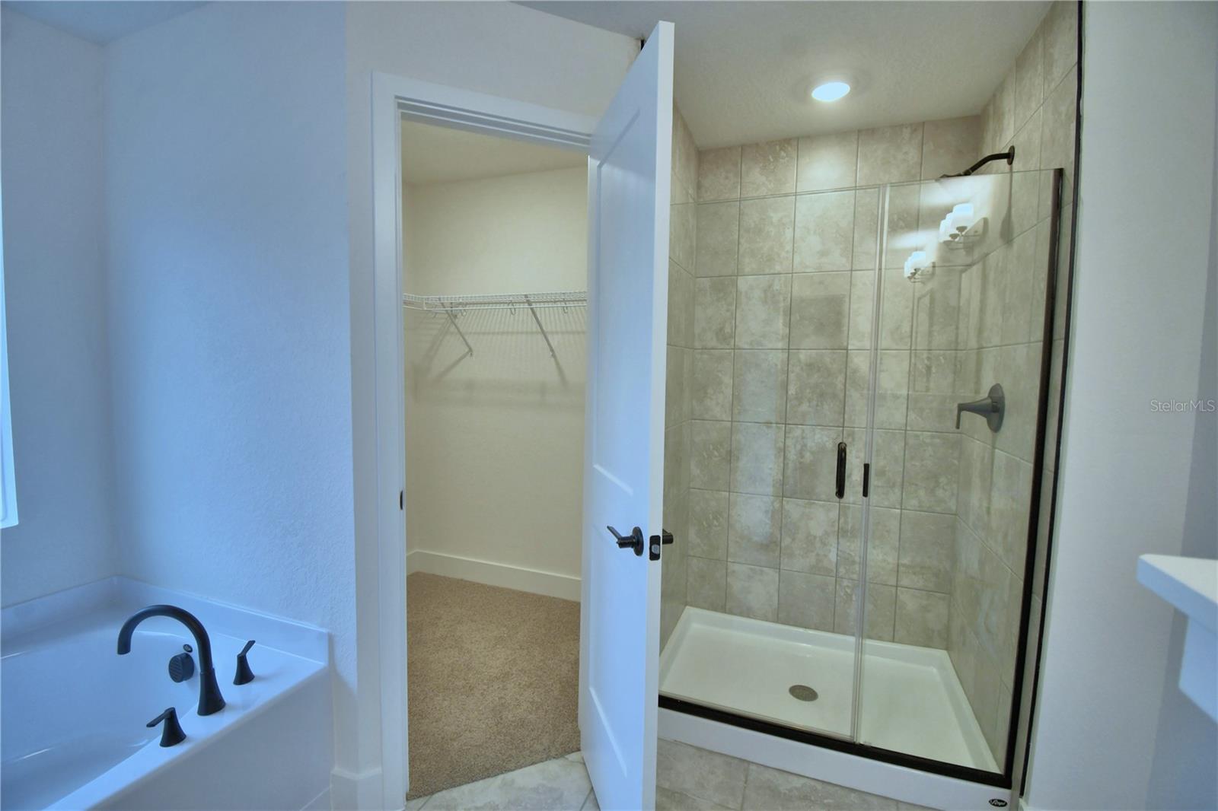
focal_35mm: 15
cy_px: 406
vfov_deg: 77.3
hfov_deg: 100.4
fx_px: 507
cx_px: 609
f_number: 4.5
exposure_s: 1/60
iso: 400
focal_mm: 10
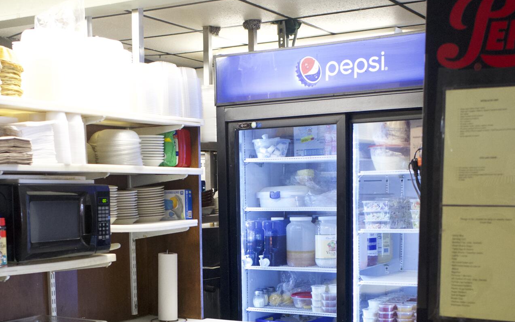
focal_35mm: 56
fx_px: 786
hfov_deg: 36.3
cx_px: 250
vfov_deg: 22.5
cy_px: 297
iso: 8000
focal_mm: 35
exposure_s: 1/400
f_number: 3.5
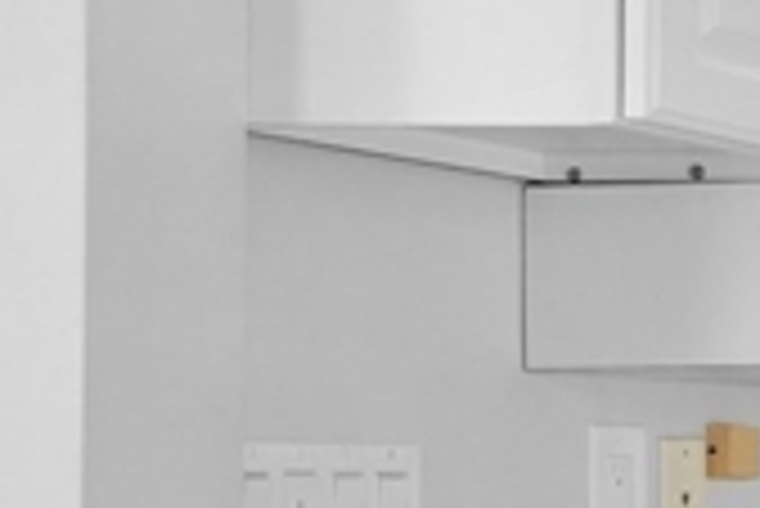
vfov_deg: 11.2
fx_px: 2557
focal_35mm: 121
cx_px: 2284
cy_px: 528
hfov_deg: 11.0
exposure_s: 1/3
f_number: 9
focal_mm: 20
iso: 320
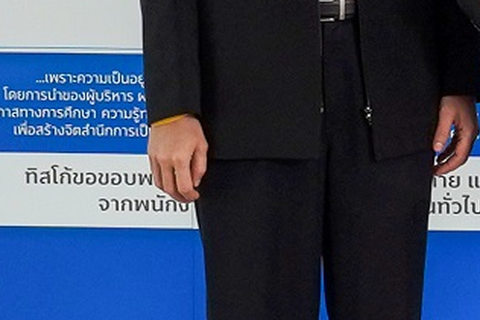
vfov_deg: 5.9
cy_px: 46
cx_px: 746
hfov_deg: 8.6
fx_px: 3121
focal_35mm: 234
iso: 800
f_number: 3.2
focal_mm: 25
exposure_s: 1/100
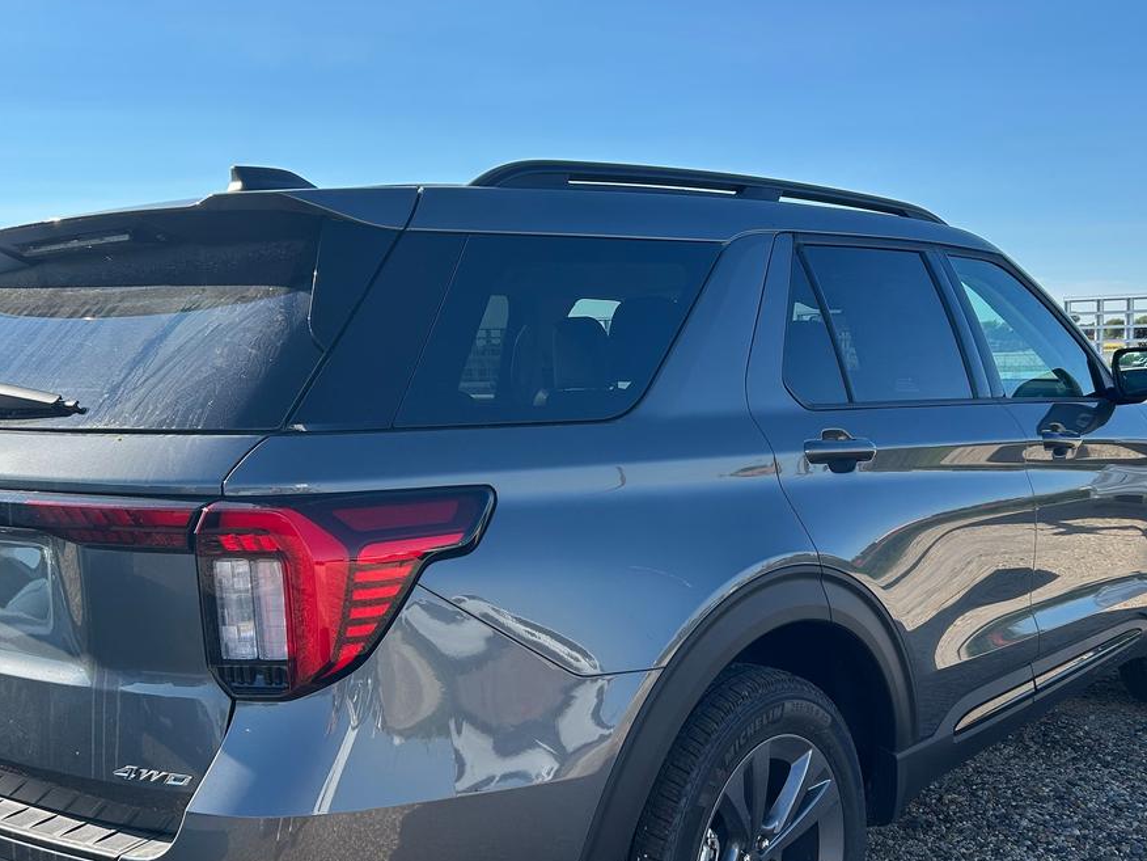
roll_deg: +1.9
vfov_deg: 37.6
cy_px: 493
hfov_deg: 48.9
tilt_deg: -6.4
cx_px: 626
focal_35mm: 38
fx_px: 1259
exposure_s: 1/2299
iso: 50
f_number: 1.5
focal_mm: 5.7
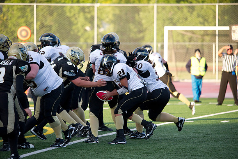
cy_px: 80
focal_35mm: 290
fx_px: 1916
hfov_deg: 7.1
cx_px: 119
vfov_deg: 4.7
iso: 2500
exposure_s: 1/1000
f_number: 6
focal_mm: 290
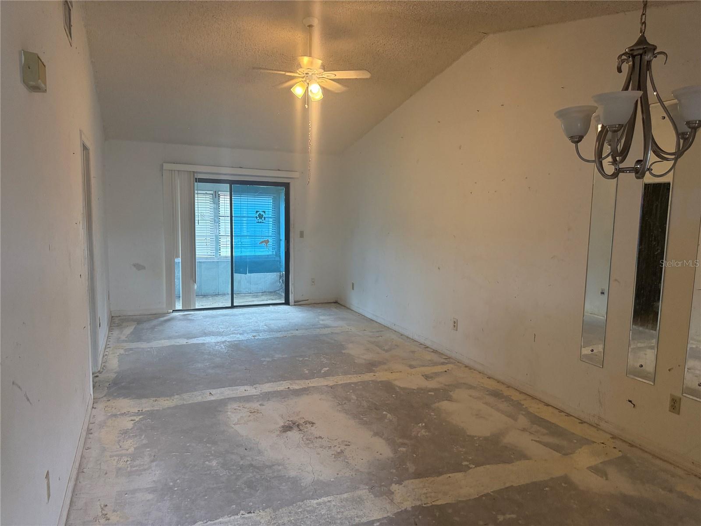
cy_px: 263
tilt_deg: -4.5
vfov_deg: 56.8
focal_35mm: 24
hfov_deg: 71.6
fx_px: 486
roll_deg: -1.4
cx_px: 350
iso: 250
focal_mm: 6.76
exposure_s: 1/120
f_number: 1.78
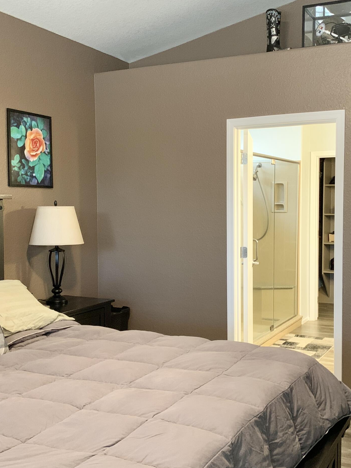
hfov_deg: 34.3
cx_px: 207
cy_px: 246
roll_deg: -0.5
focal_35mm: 42
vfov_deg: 44.8
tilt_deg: -3.1
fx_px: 568
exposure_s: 1/30
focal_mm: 4.25
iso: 400
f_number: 1.8
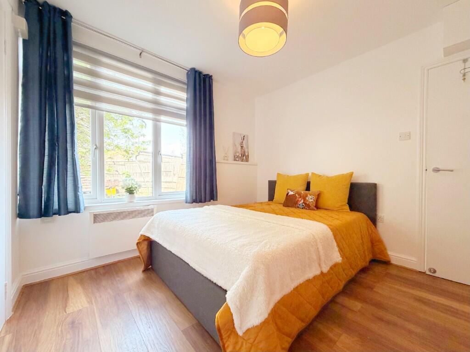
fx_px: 190
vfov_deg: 85.7
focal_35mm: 14
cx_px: 235
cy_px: 176
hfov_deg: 102.1
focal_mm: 2.22
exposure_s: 1/121
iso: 250
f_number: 2.2
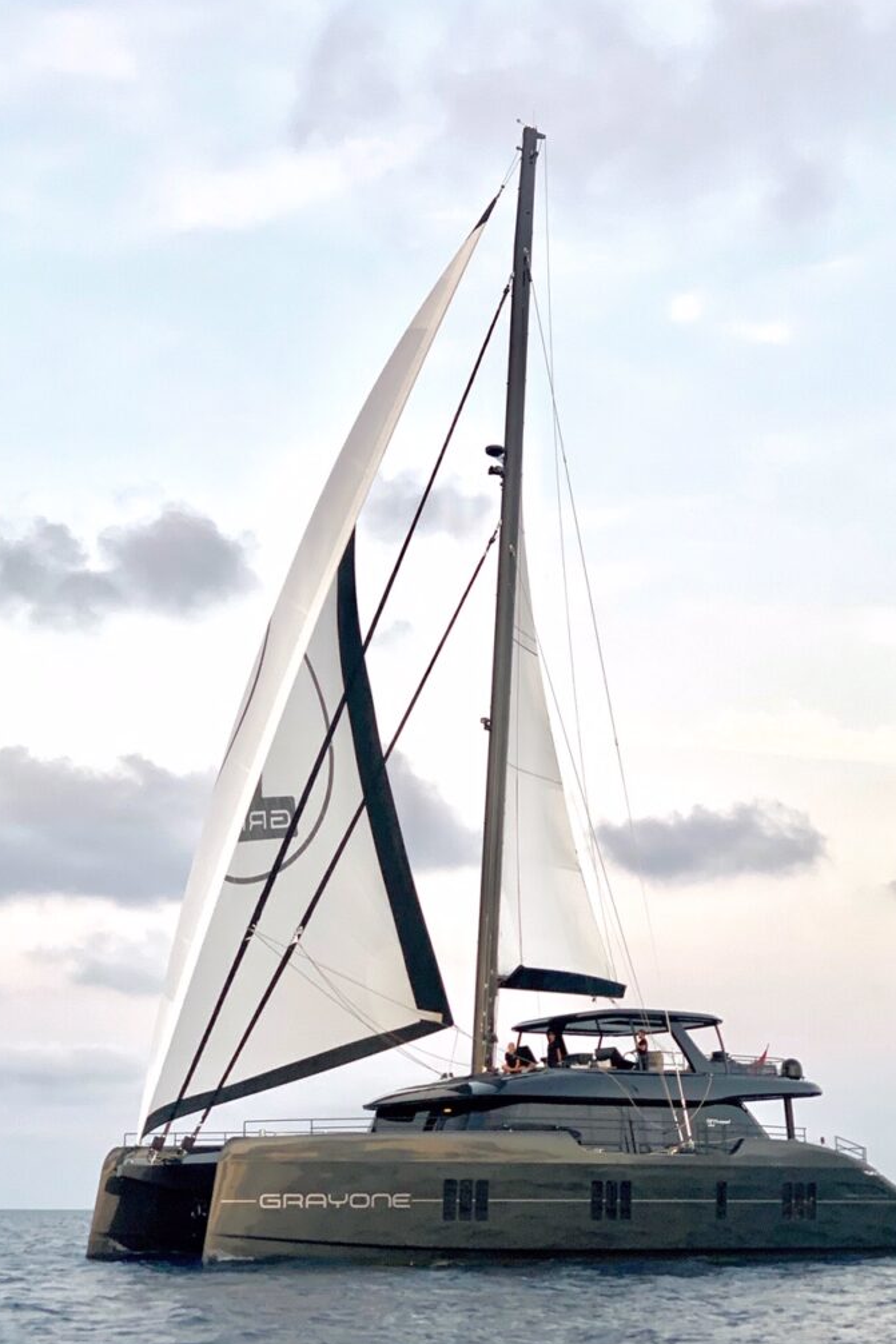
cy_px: 667
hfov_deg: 24.6
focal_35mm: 55
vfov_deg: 36.3
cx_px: 458
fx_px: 2054
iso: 50
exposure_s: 1/122
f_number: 2.4
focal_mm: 6
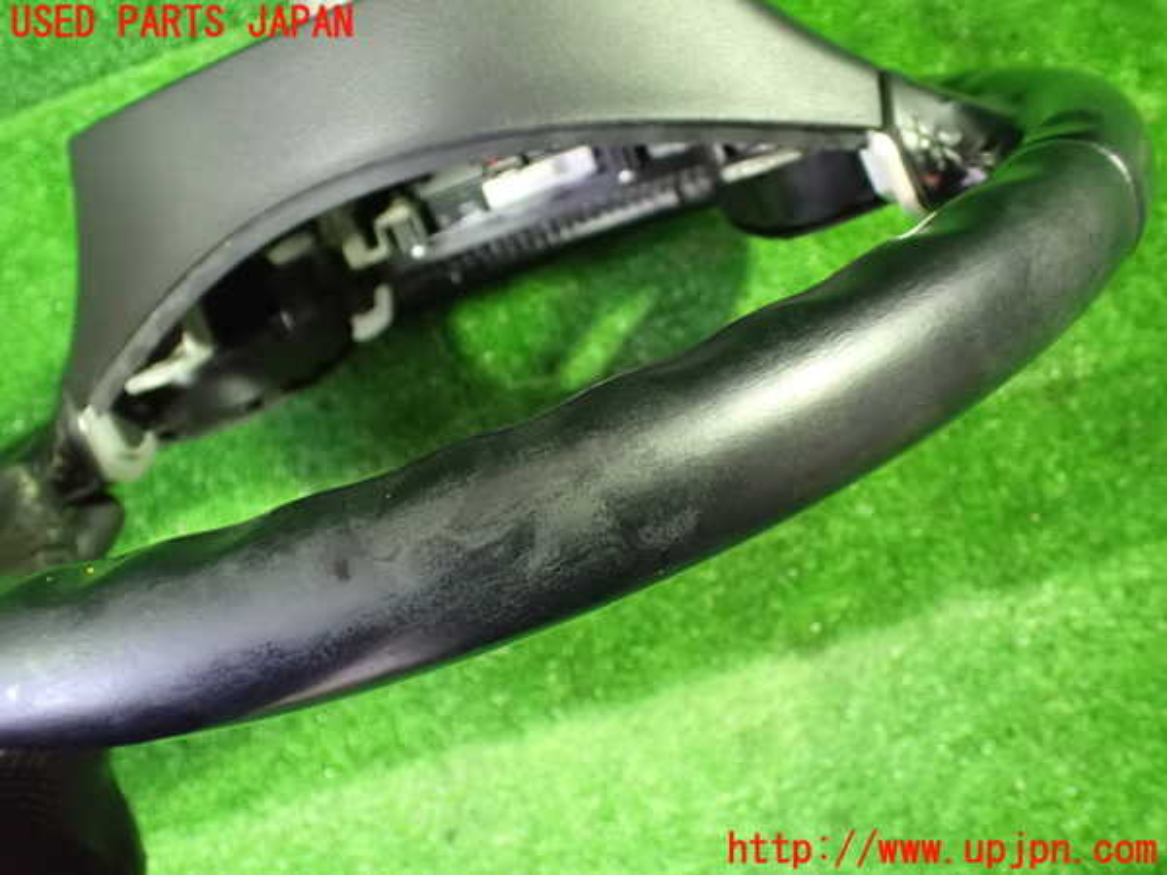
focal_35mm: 30
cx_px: 584
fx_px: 1011
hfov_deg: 60.0
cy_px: 438
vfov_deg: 46.8
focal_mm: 5.4
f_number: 2.3
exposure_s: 1/30
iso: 1600
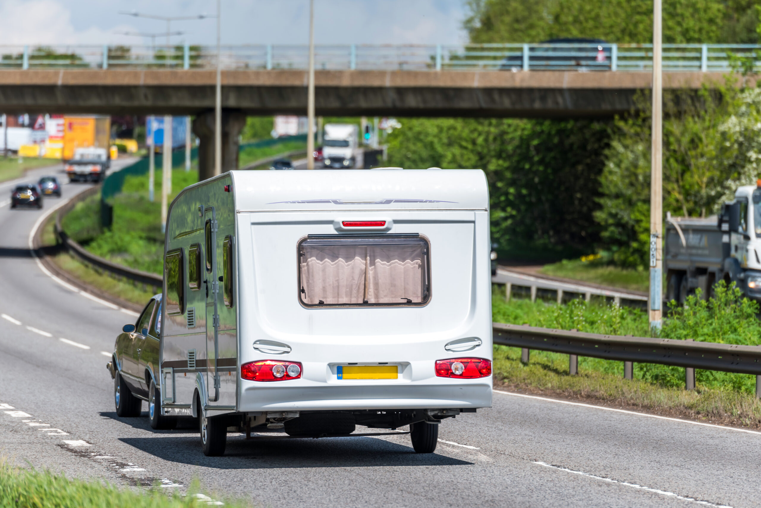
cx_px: 380
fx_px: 4229
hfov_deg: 10.3
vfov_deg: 6.9
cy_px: 254
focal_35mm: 200
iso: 200
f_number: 4
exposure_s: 1/800
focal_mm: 200
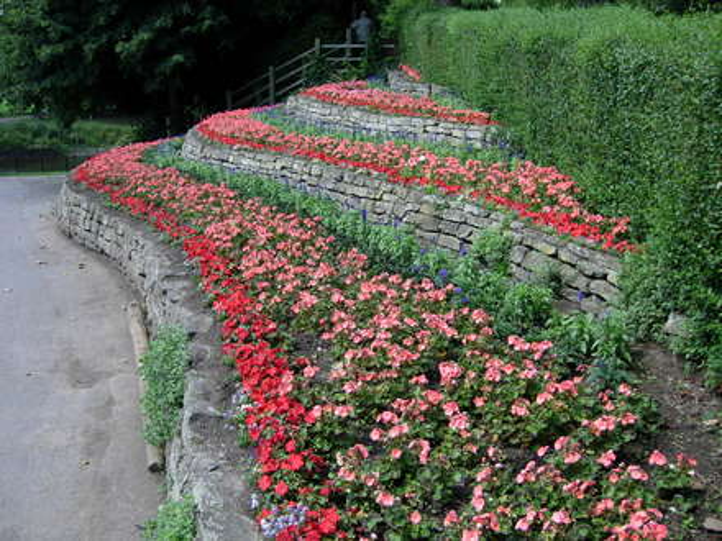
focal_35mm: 36
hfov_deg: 51.4
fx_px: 751
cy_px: 270
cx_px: 361
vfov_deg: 39.7
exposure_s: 1/161
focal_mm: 7.5
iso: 50
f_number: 3.4
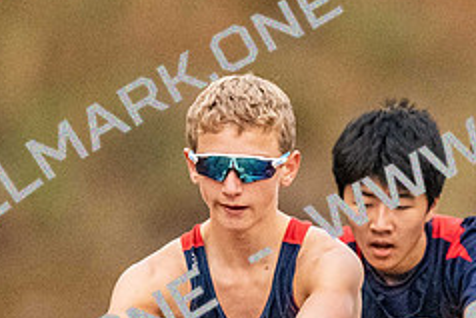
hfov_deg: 0.9
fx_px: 29053
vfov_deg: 0.6
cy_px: 245
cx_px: 552
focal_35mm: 2196
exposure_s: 1/2500
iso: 8000
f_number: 4
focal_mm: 600
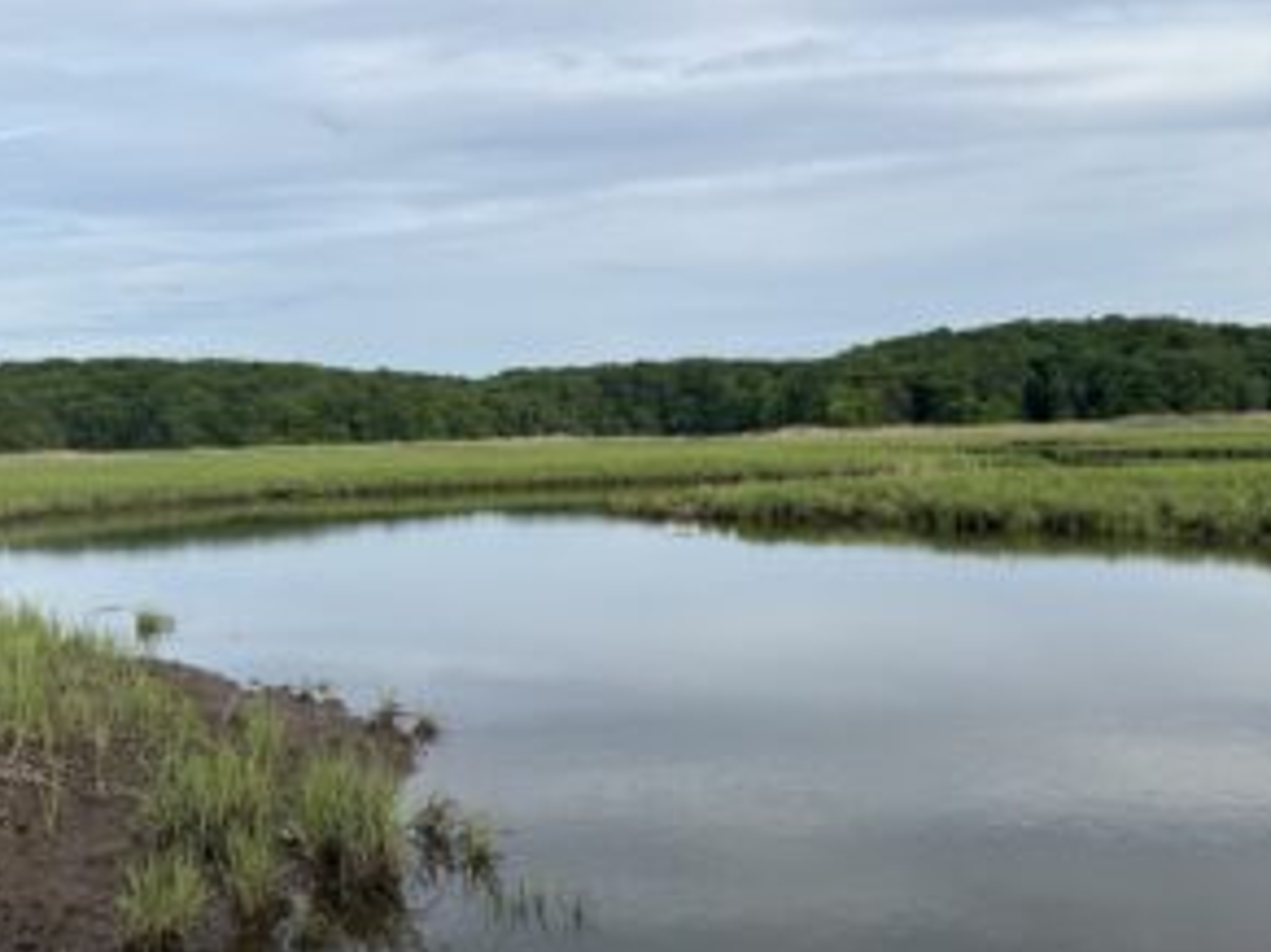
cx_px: 708
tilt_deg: -2.8
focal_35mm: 33
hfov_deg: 55.2
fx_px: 1211
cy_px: 502
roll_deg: +1.5
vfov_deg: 42.9
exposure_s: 1/2232
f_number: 1.78
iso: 80
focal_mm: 6.76
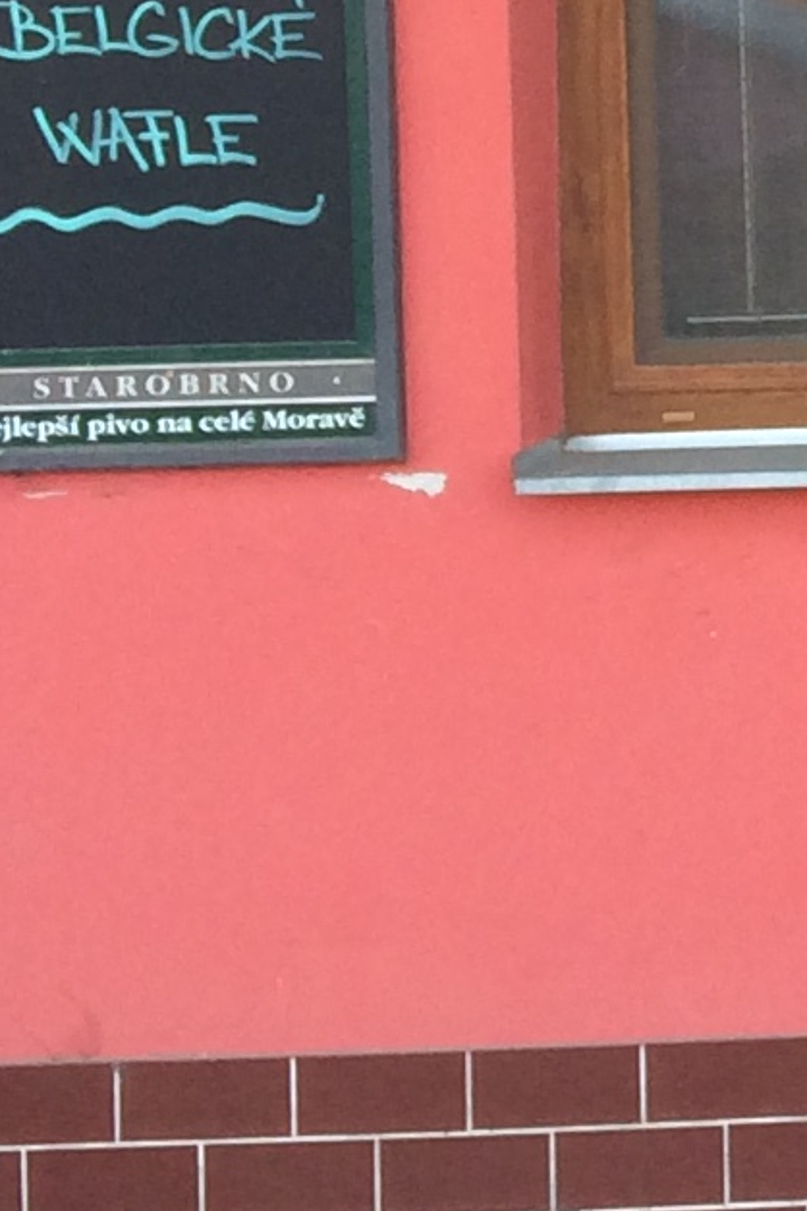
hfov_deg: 7.3
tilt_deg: -2.2
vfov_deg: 12.9
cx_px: 2743
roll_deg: +1.8
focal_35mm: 157
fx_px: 5279
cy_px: -46
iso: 32
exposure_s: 1/190
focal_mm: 4.15
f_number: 2.2
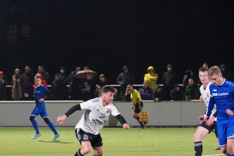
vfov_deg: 4.9
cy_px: 130
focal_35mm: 279
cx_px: 83
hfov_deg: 7.4
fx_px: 1815
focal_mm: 100
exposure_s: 1/125
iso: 6400
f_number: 5.6
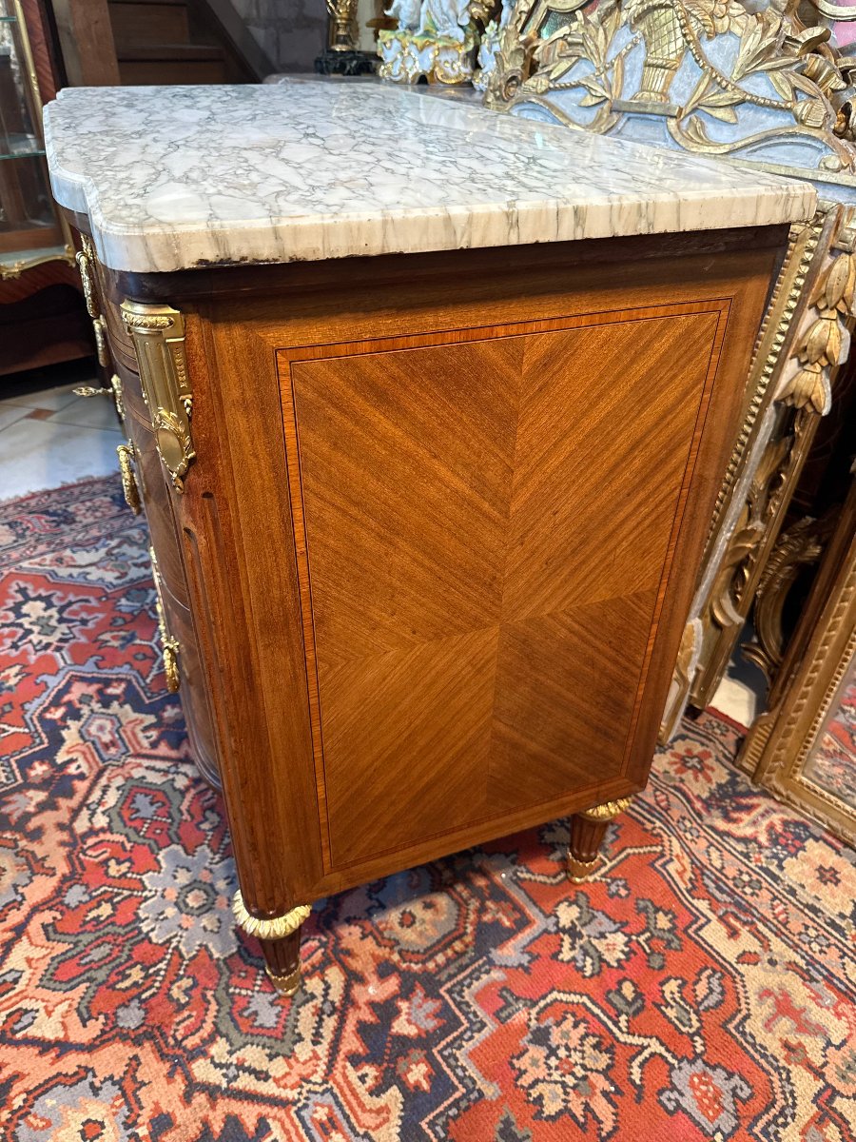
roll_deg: -0.4
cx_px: 428
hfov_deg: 56.8
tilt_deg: -34.0
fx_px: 791
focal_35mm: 24
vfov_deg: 71.6
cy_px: 571
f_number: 1.78
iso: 320
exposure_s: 1/50
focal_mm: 6.76
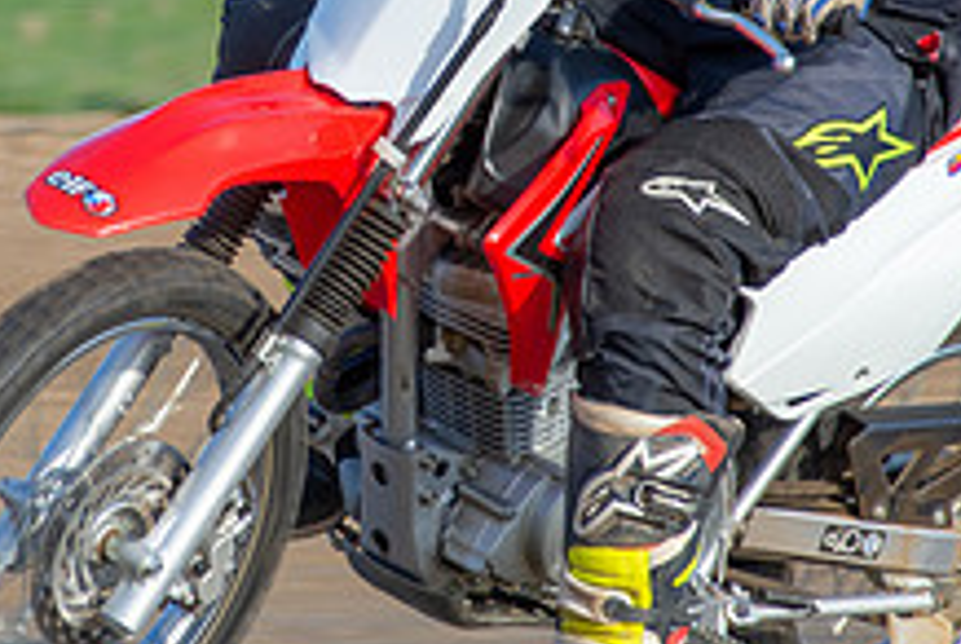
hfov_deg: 2.0
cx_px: 273
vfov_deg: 1.3
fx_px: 27532
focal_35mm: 1030
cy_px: 93
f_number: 6.3
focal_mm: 250
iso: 200
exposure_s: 1/400
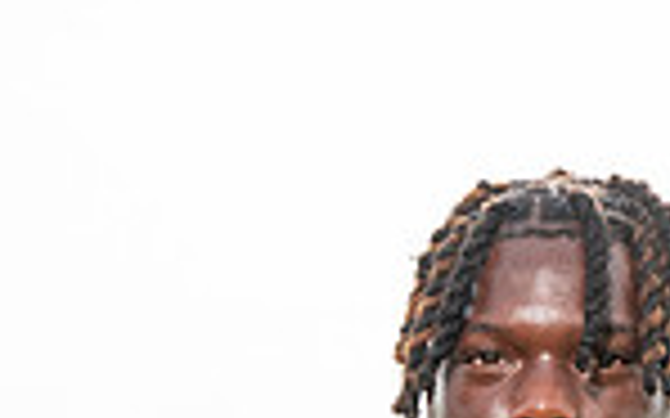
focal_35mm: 188
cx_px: 490
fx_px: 3432
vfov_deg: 6.6
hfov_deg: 11.1
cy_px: 984
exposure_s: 1/320
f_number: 5.6
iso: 100
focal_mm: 61
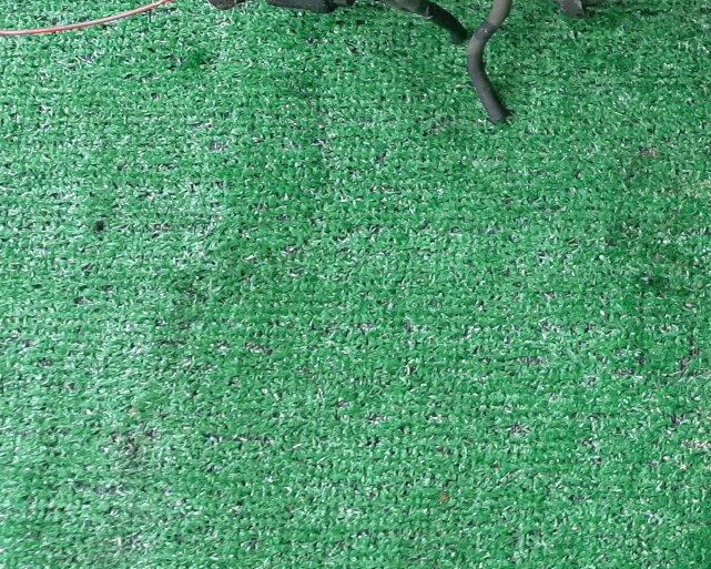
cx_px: 782
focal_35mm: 57
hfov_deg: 29.7
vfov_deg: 25.4
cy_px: 2
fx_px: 1200
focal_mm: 3.93
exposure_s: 1/50
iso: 128
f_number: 1.7
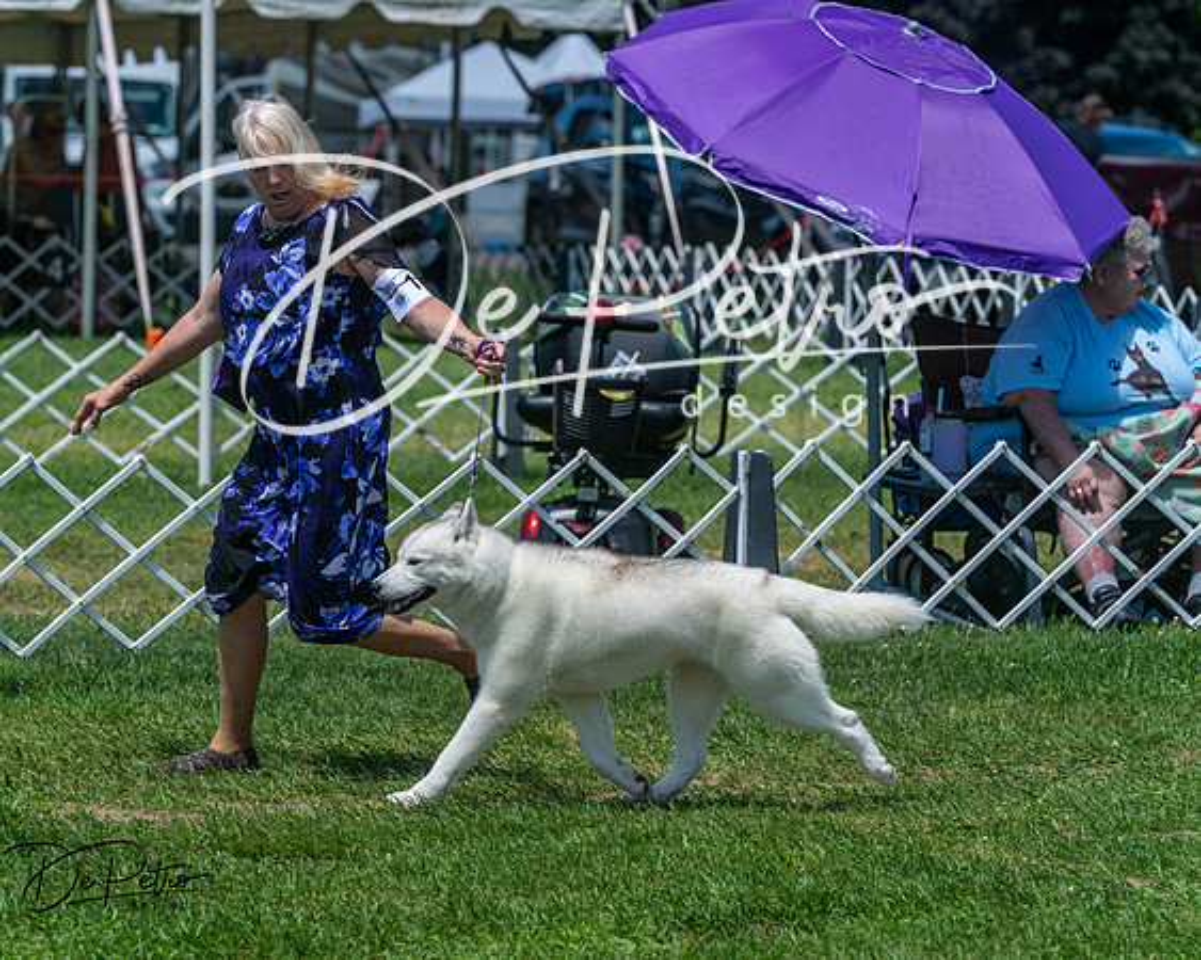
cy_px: 445
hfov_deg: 9.3
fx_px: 7371
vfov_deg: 7.5
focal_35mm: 207
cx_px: 500
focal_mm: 162
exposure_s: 1/1000
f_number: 5.6
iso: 125
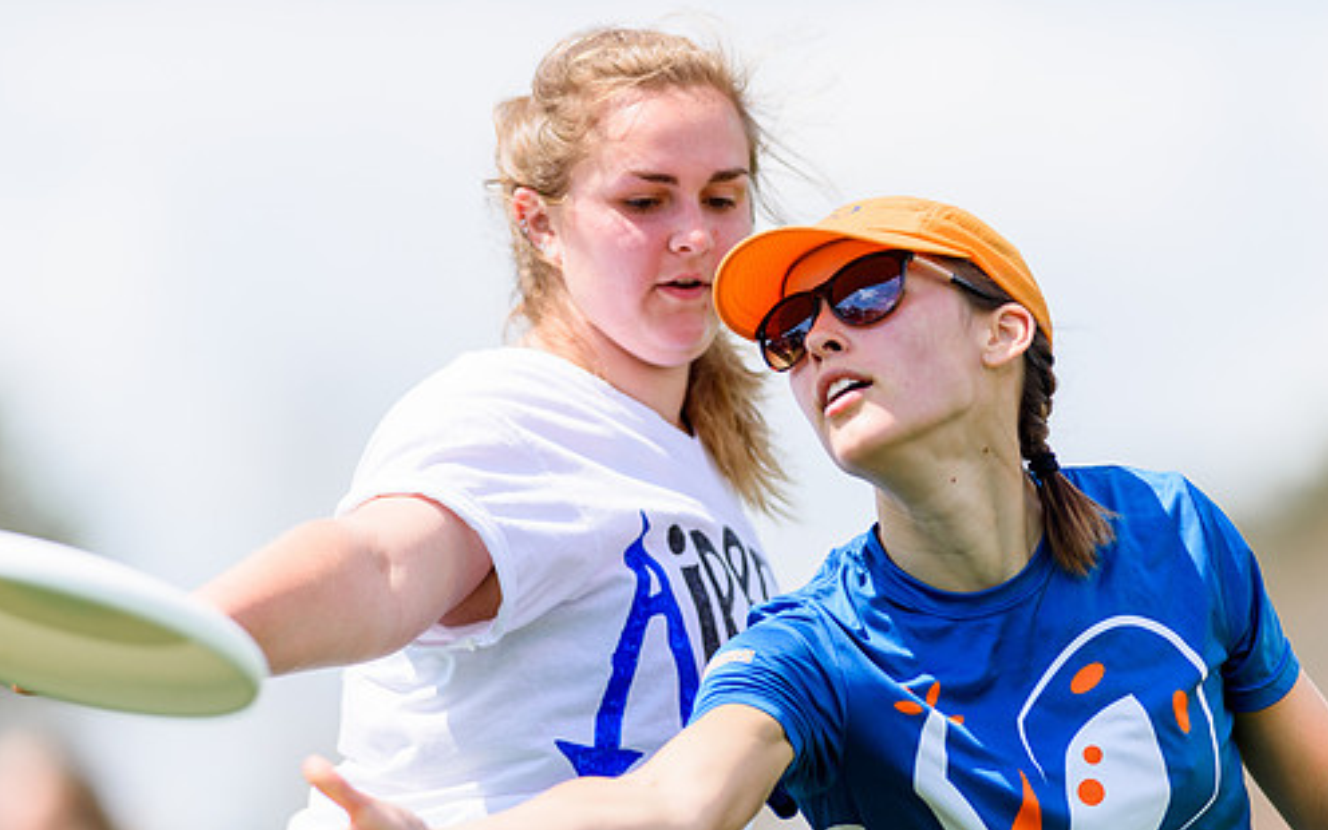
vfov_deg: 3.7
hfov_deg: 5.9
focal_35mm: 357
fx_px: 12921
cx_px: 728
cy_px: 490
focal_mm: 300
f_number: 2.8
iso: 100
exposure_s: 1/2500
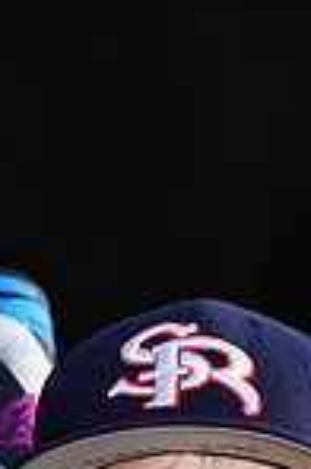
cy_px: 903
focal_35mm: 1018
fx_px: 13253
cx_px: 122
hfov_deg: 1.3
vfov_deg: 2.0
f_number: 8
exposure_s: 1/160
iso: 320
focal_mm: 259
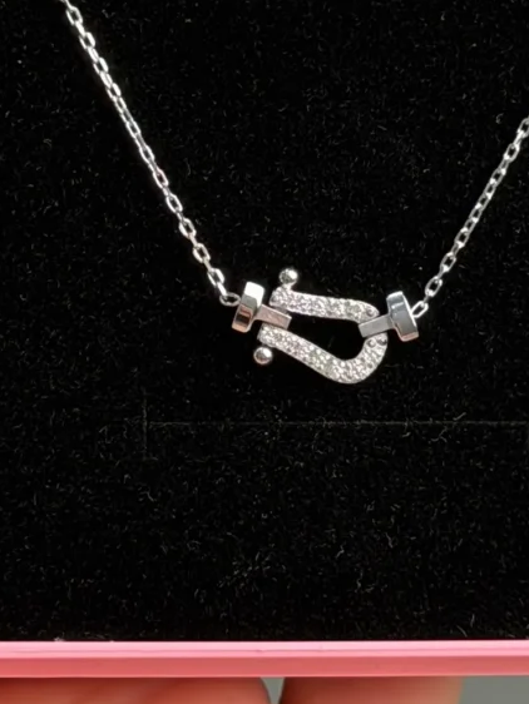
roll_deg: -0.1
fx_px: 1853
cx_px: 332
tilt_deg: -25.7
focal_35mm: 91
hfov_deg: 16.2
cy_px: 174
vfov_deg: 21.3
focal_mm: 6.76
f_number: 1.78
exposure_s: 1/207
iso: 50
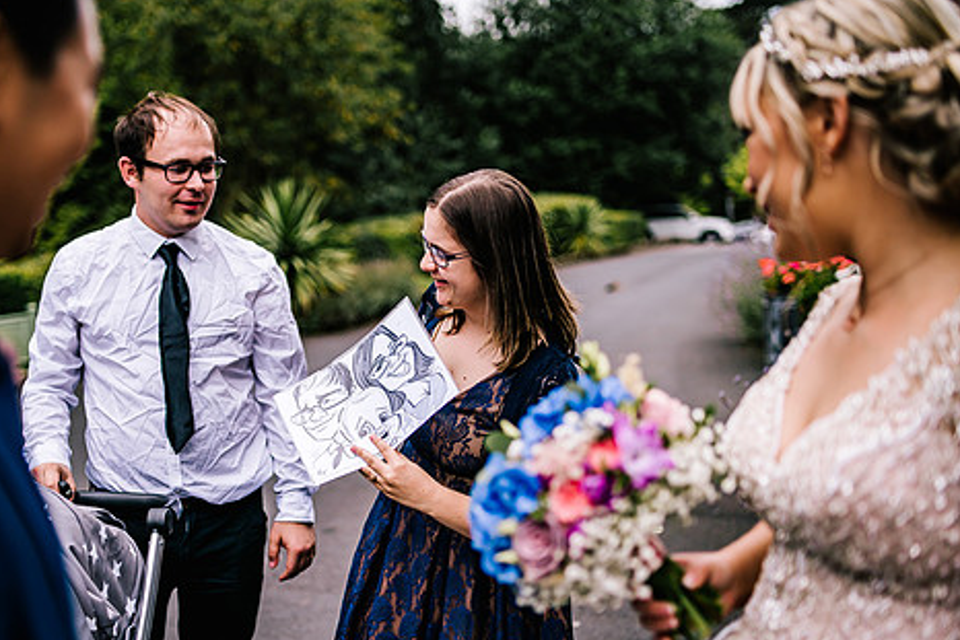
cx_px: 377
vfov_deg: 30.5
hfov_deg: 44.2
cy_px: 367
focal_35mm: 44
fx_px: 1174
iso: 100
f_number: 1.6
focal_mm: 35
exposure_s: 1/3200
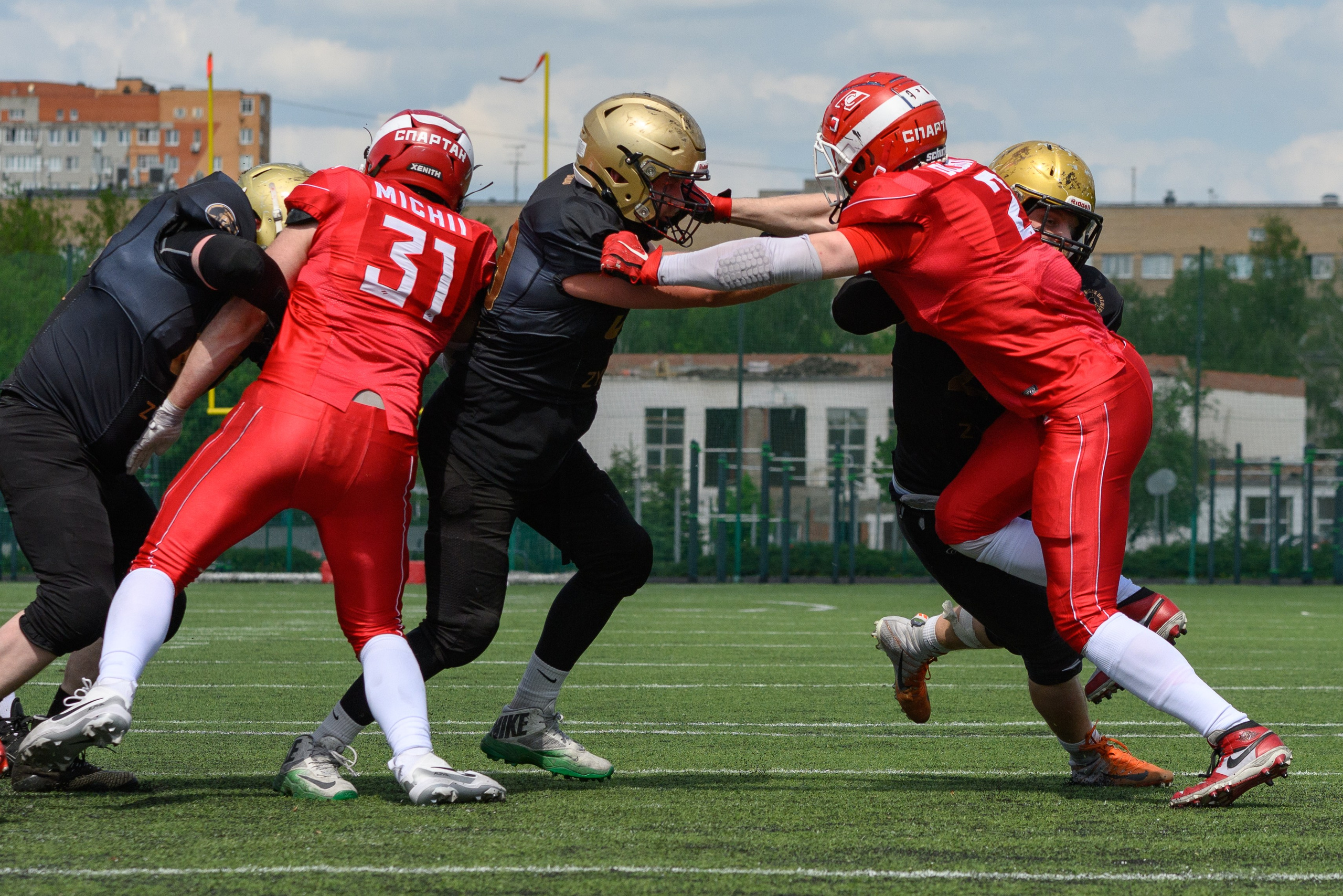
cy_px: 448
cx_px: 782
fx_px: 6169
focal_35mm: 165
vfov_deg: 8.3
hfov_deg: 12.4
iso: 400
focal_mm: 95
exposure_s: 1/3200
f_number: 5.6
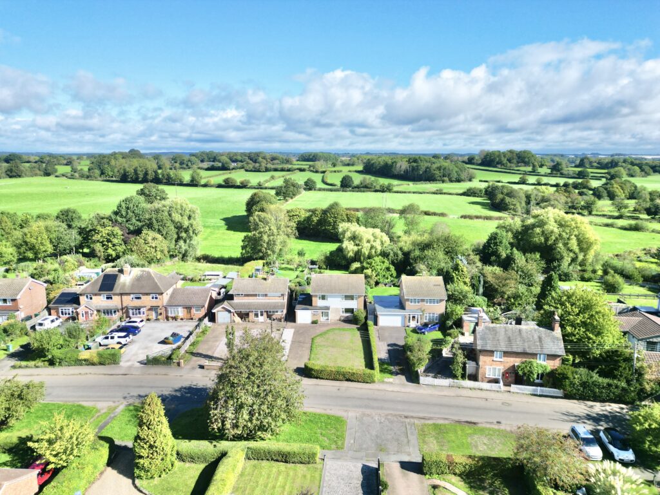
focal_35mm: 24
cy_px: 248
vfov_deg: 56.8
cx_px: 330
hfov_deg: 71.6
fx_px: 458
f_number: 1.7
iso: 120
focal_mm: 6.72
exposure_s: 1/2500
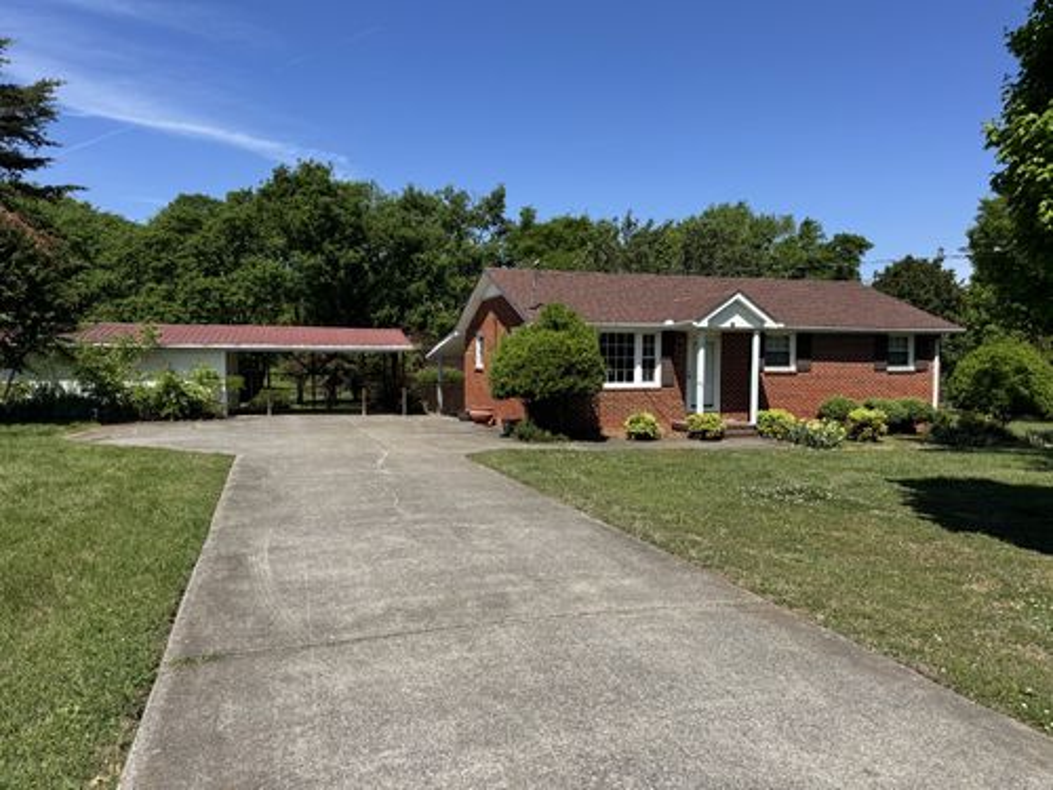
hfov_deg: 71.6
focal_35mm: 24
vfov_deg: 56.8
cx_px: 526
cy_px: 395
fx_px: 730
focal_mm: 6.76
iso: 80
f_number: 1.78
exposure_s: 1/5348
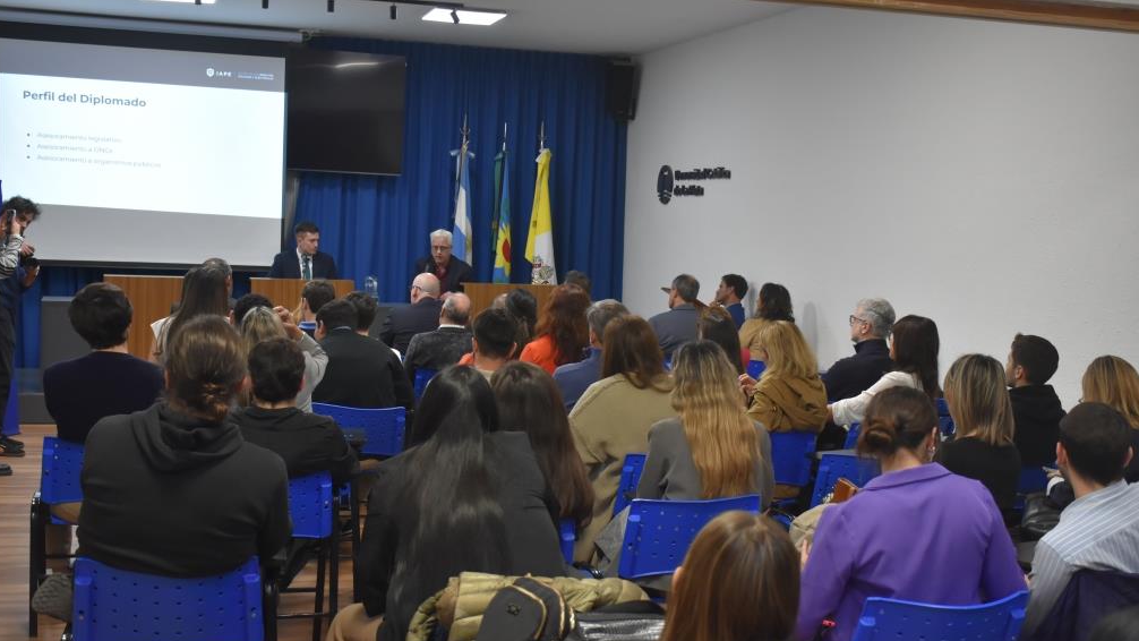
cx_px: 568
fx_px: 1450
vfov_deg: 24.9
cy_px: 331
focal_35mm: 48
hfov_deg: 42.9
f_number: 4.5
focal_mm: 30
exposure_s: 1/100
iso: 1600
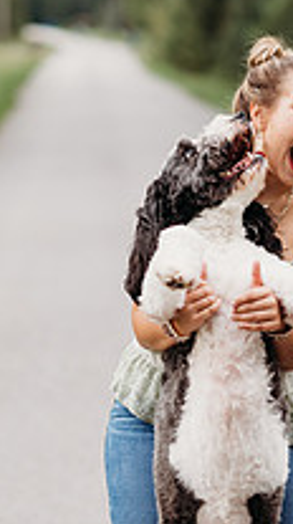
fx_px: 2687
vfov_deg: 11.1
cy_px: 415
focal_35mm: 194
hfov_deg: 6.2
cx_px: 296
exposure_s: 1/250
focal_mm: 85
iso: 400
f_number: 2.2
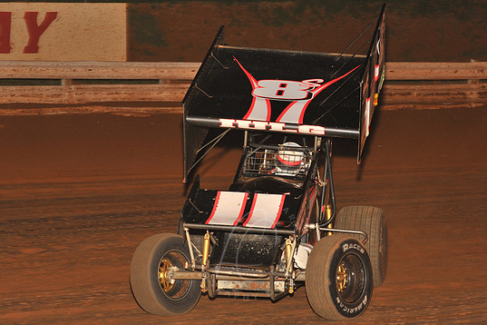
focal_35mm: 121
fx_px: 1637
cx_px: 248
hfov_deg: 16.9
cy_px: 161
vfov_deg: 11.3
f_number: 6.3
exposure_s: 1/320
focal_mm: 112
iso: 1000
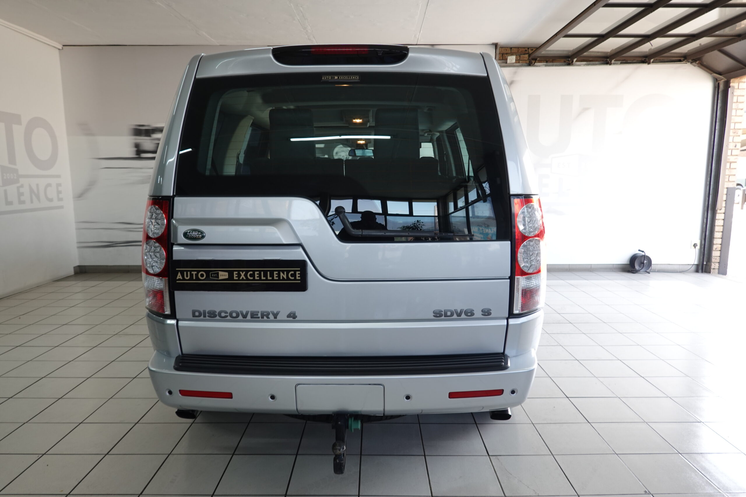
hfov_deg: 73.7
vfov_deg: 53.1
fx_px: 497
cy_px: 248
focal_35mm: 24
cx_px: 373
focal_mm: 9
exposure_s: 1/30
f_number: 2.8
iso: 125
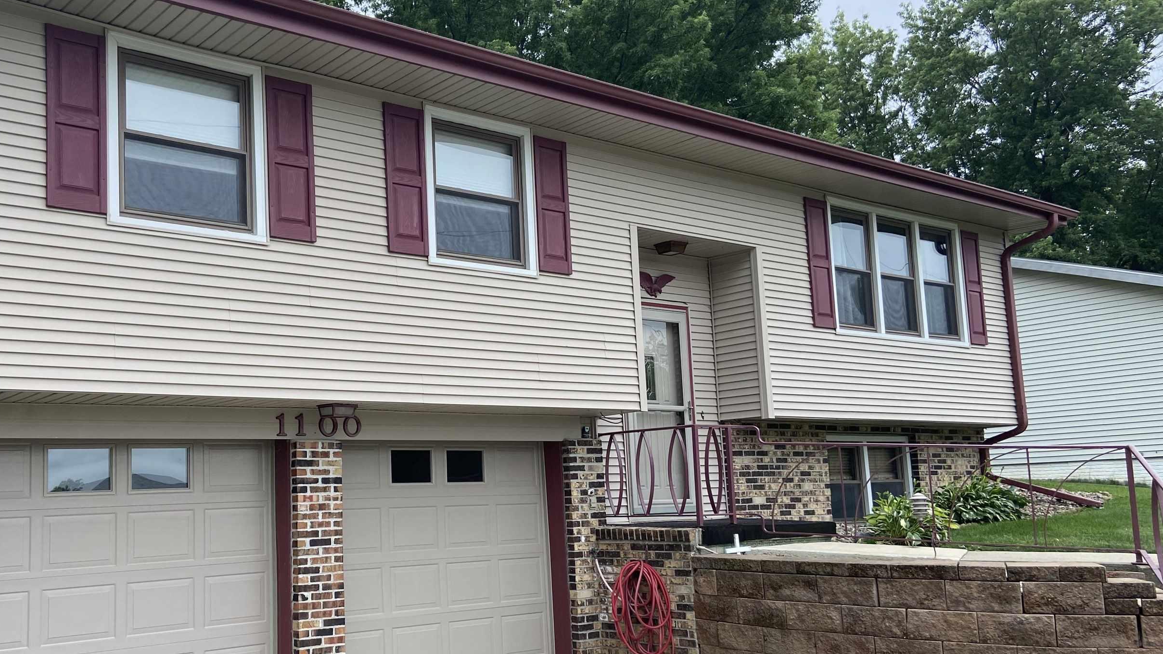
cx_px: 455
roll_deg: +2.1
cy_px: 362
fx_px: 1110
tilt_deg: +8.0
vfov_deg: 32.8
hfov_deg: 54.8
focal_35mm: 36
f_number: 1.8
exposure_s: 1/314
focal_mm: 4.25
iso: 32
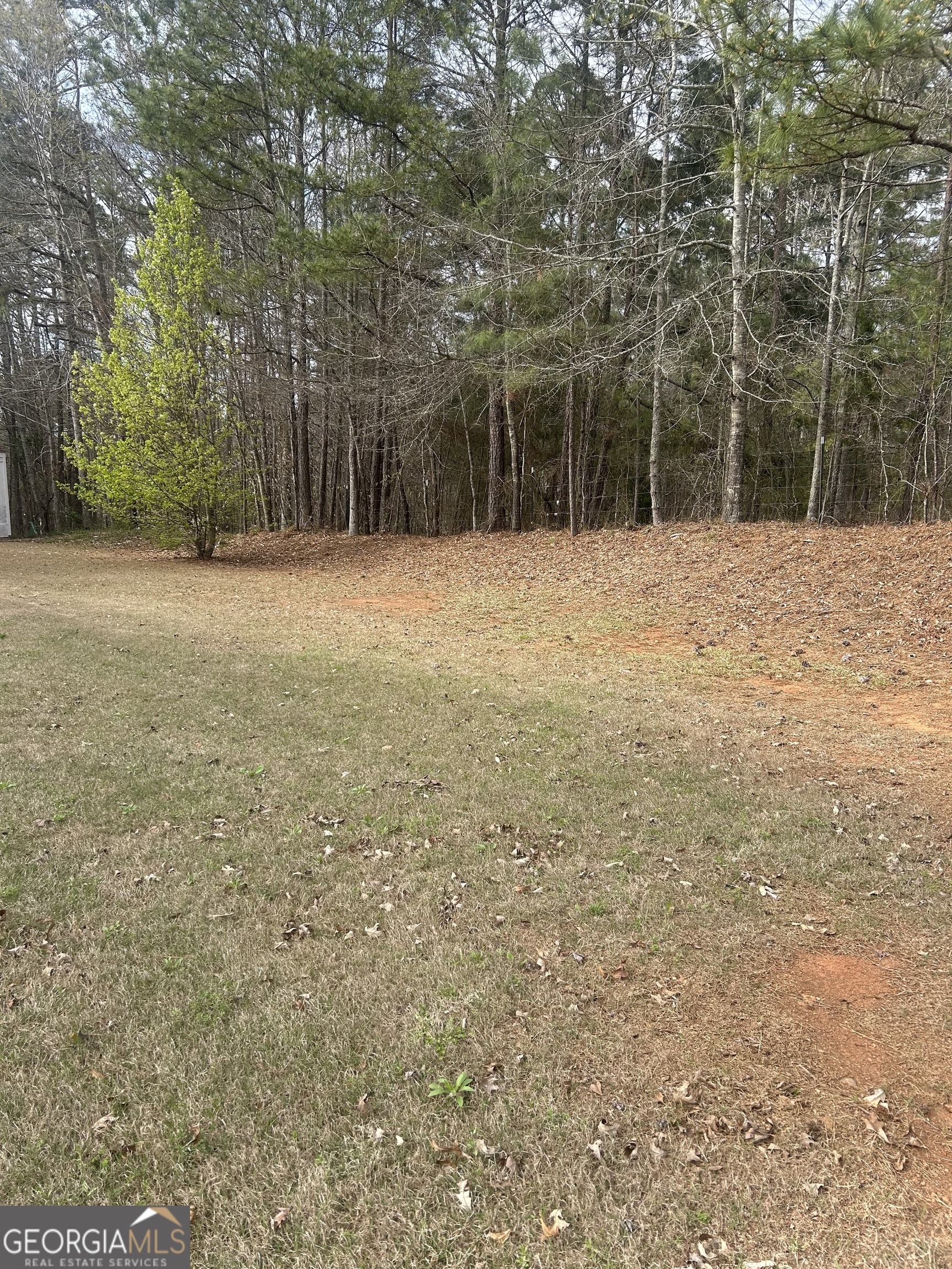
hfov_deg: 53.1
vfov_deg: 67.3
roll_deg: -2.0
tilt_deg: -8.0
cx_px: 476
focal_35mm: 26
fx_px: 953
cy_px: 634
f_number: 1.5
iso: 50
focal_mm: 5.7
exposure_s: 1/1196
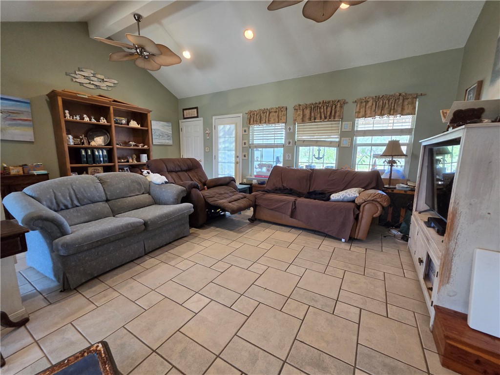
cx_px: 250
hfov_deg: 106.2
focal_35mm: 13
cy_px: 188
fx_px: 188
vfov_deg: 89.9
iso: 400
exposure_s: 1/60
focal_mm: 2.2
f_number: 2.2
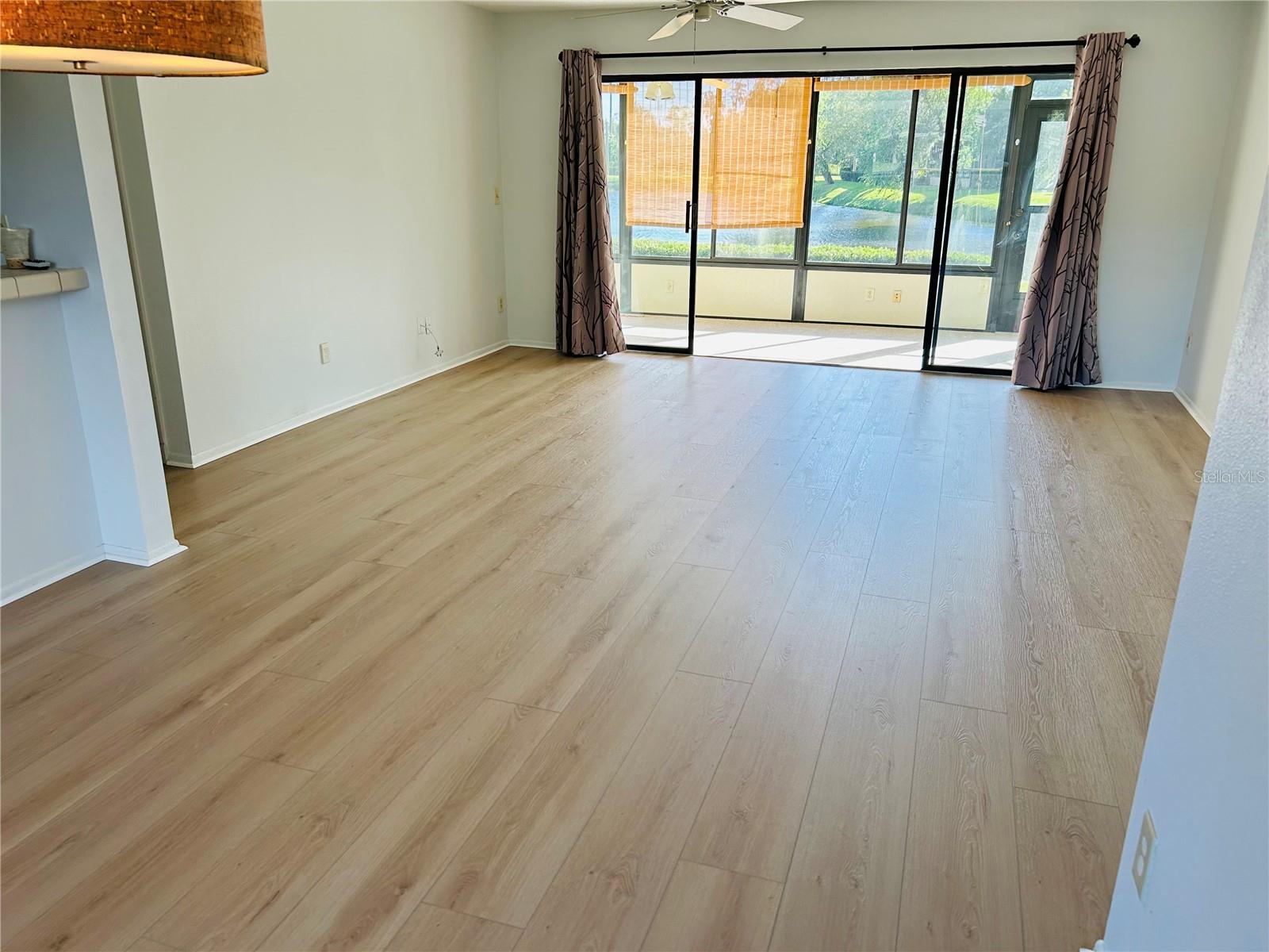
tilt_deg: -18.6
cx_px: 634
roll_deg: +0.2
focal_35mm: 26
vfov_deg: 53.1
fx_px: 953
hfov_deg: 67.3
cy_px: 476
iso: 50
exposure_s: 1/309
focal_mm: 5.7
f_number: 1.5
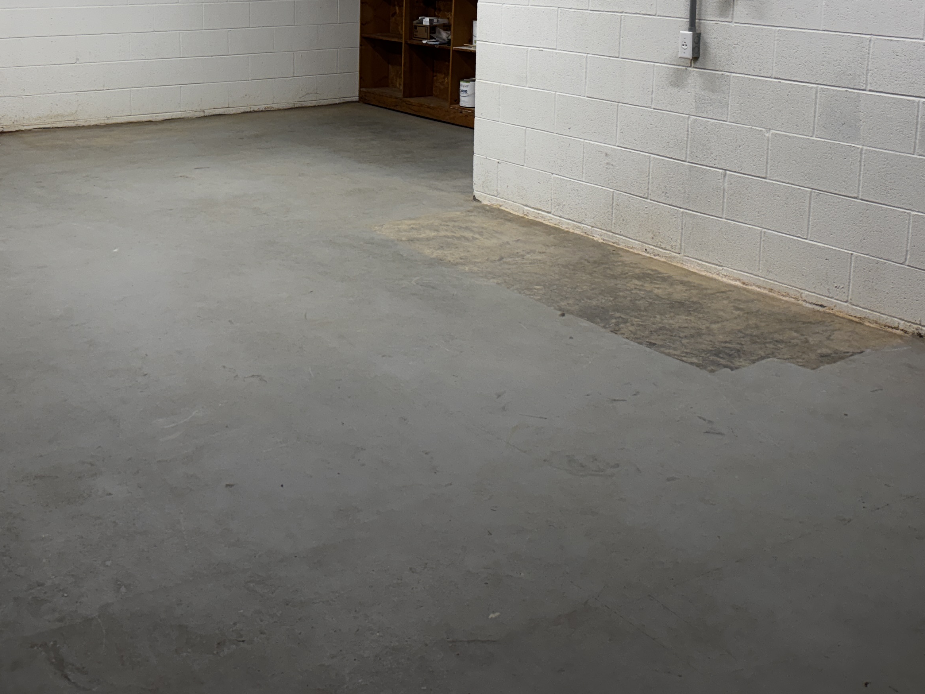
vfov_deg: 31.3
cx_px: 284
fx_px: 1202
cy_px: 132
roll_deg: +0.1
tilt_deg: -9.4
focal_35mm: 45
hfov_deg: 41.4
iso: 64
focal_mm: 5.96
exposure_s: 1/120
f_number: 1.6
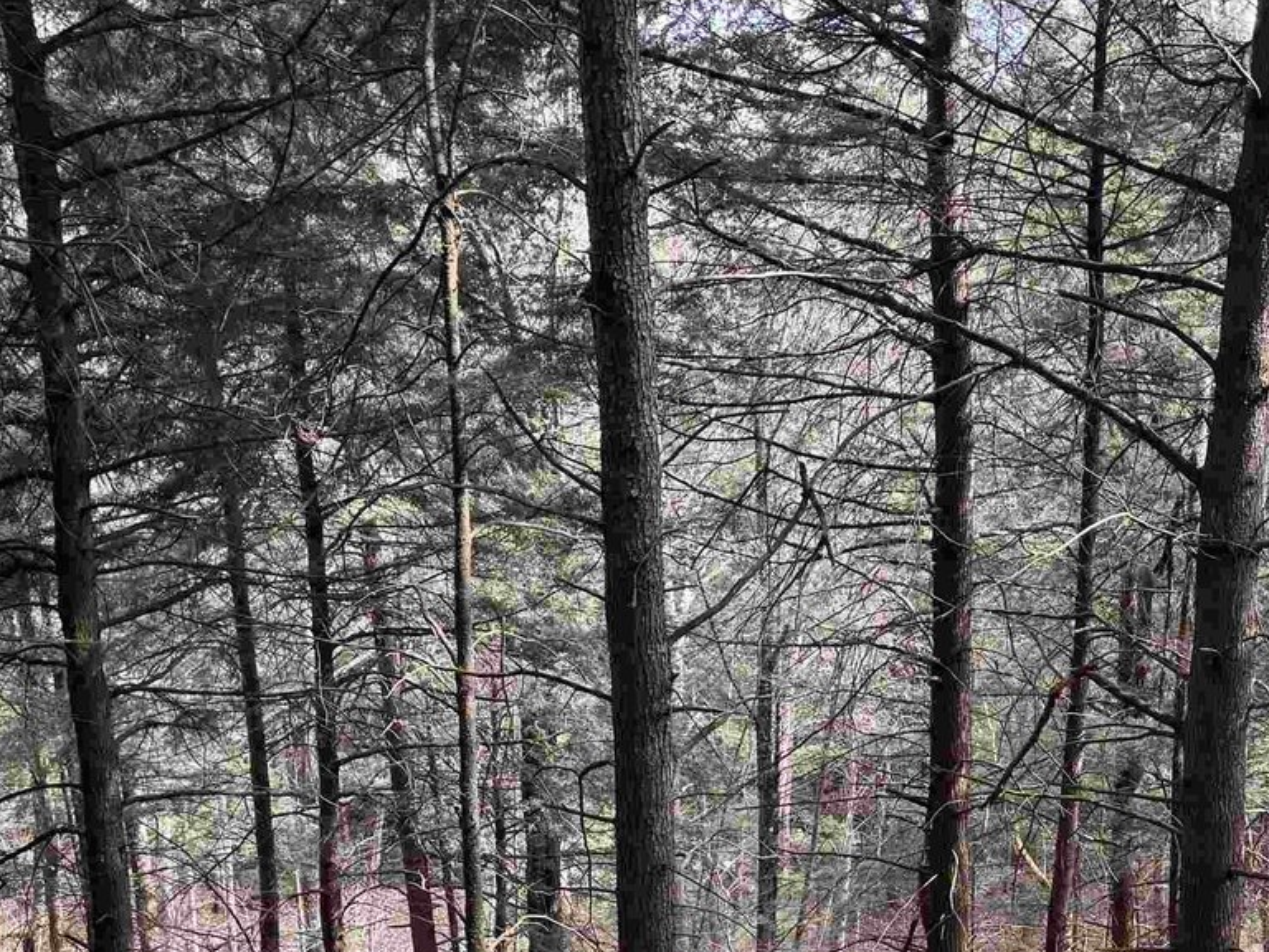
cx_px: 861
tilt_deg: -19.0
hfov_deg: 37.7
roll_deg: +0.6
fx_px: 1833
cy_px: 802
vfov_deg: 28.3
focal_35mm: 50
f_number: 1.78
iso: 50
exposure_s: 1/122
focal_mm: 6.76
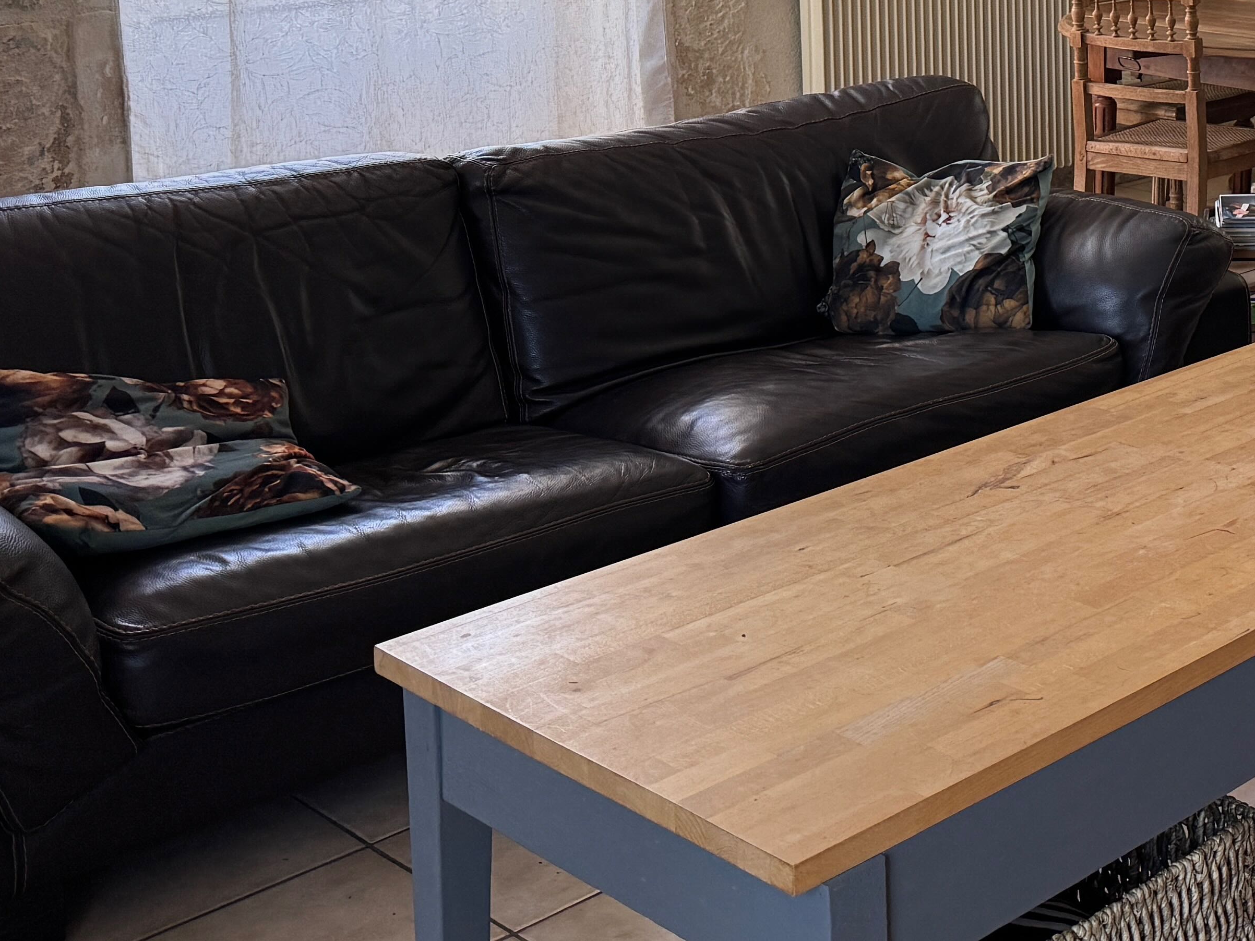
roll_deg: +0.0
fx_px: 2067
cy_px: -62
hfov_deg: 29.8
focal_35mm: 57
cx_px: 1429
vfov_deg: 24.2
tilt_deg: -4.7
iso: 160
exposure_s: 1/121
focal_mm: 6.76
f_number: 1.78
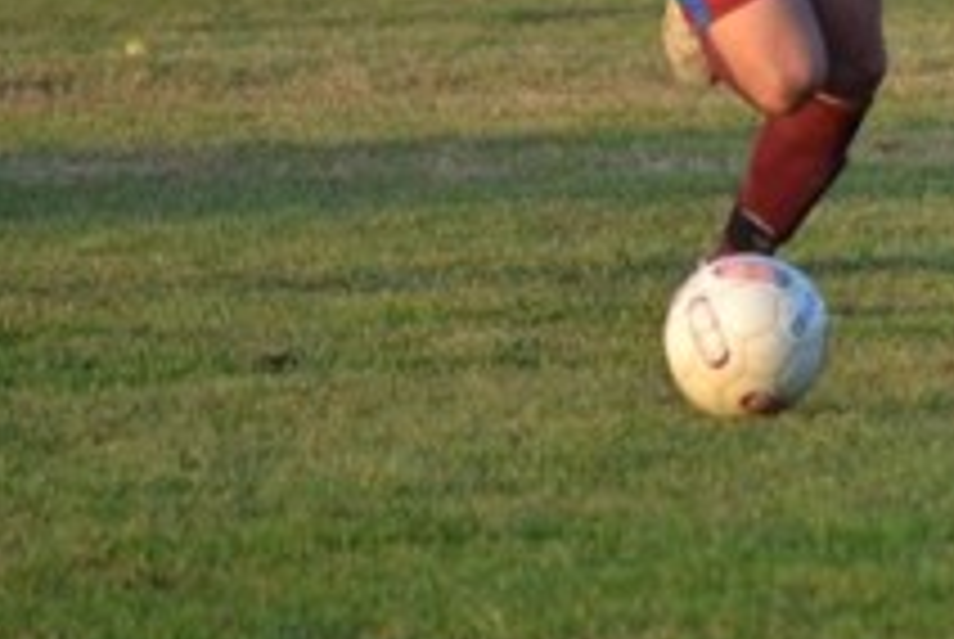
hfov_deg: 2.2
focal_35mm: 932
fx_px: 24732
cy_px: -259
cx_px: 1071
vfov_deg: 1.5
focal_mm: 200
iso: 640
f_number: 5.6
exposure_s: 1/500
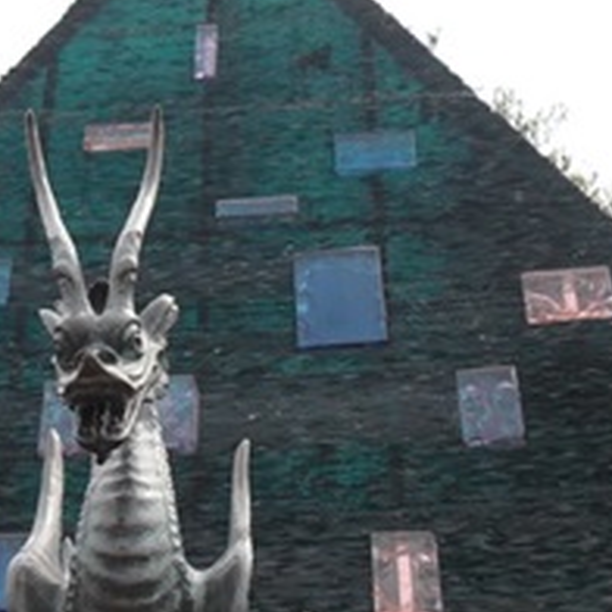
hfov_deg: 20.0
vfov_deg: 20.2
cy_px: 340
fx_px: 1720
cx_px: 162
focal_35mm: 86
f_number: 3
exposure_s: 1/750
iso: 80
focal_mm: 6.3
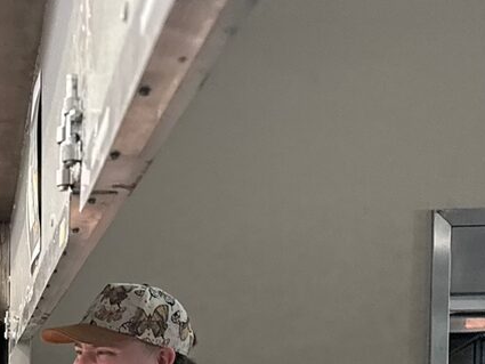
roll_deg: +0.5
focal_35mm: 79
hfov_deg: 22.3
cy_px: 490
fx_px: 1107
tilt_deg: -4.2
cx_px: -136
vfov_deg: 17.4
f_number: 1.78
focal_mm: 6.76
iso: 200
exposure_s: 1/120
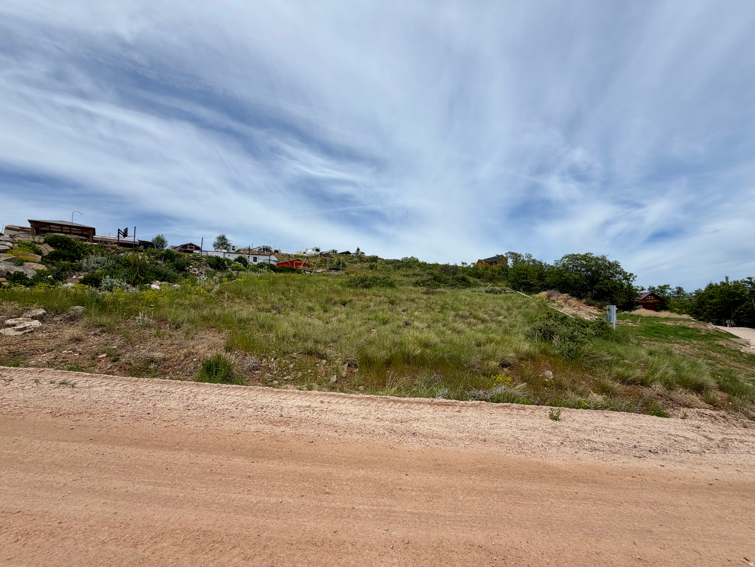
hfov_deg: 102.1
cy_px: 284
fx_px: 305
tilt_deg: +4.1
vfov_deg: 85.7
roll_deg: +2.2
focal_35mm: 14
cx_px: 378
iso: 20
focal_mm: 2.22
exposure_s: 1/1431
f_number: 2.2
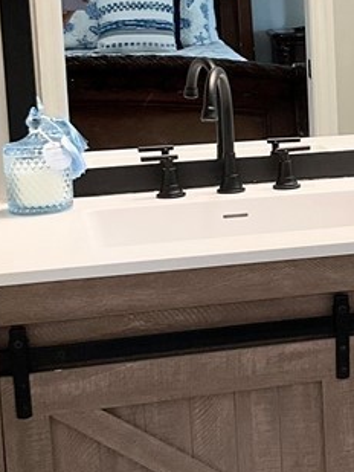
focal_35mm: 96
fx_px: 1308
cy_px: 151
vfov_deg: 20.4
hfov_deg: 14.7
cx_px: 478
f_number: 1.8
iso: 64
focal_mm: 3
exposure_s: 1/60
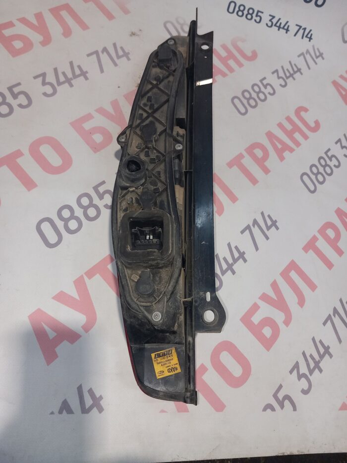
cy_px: 232
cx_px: 174
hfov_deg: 51.4
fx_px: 361
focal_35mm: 27
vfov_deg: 65.3
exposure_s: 1/50
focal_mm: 4
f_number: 1.8
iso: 64
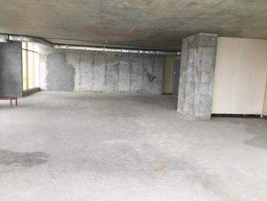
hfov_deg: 61.7
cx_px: 134
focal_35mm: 29
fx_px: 224
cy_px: 100
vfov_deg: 48.2
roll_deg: -2.0
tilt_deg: -6.0
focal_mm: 4.15
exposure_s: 1/30
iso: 32
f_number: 2.2
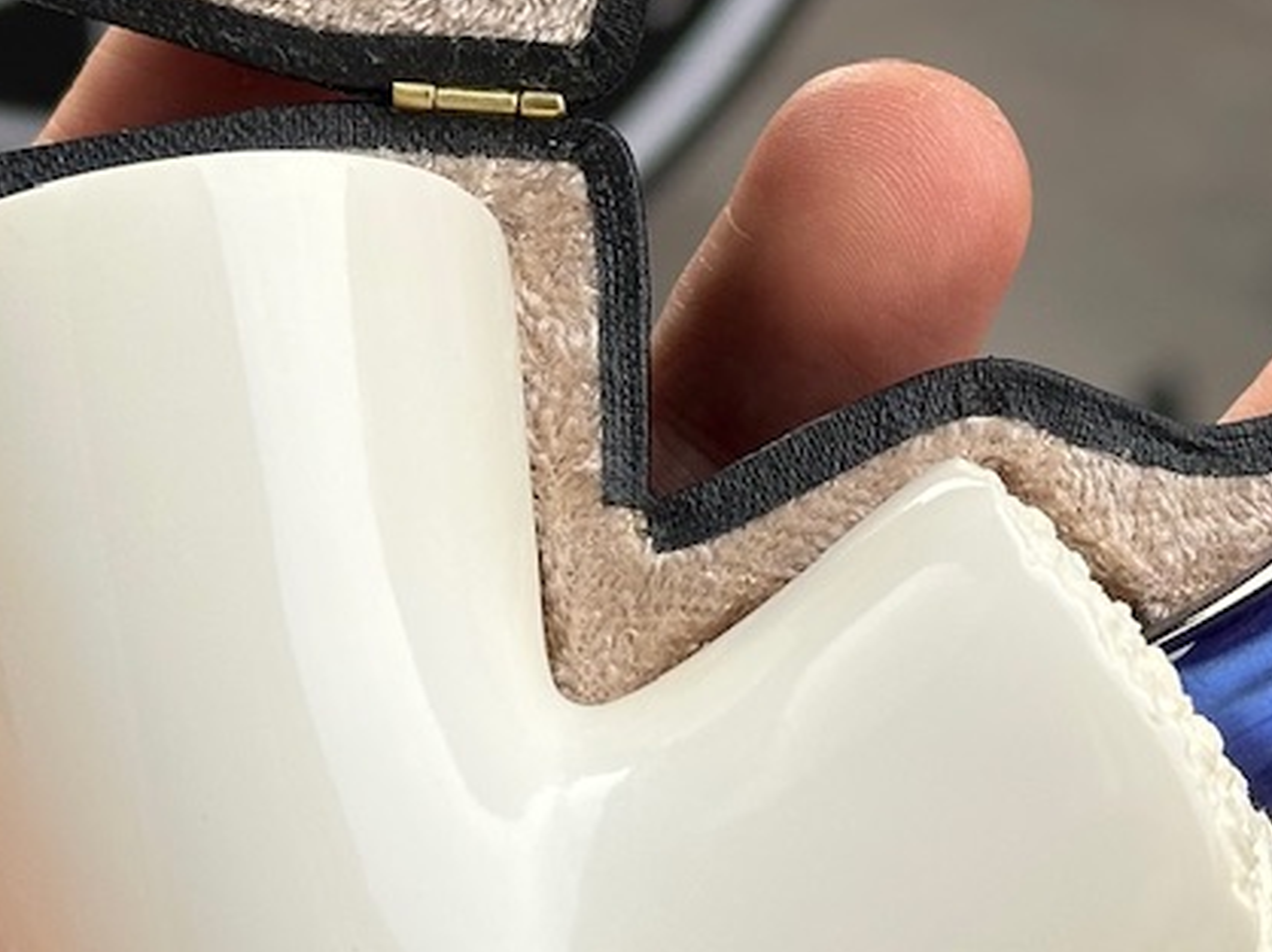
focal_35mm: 147
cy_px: 173
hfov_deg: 13.4
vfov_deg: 10.1
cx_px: 952
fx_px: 5399
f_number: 1.78
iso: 64
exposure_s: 1/623
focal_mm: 6.86
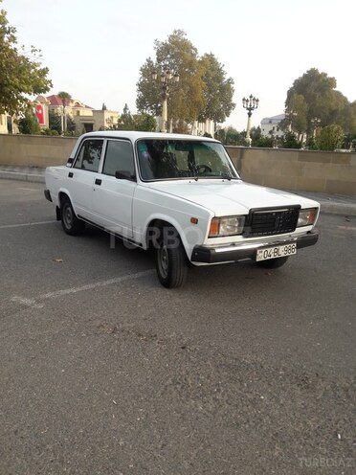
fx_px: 384
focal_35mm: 28
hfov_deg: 49.7
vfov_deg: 63.4
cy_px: 238
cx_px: 178
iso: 40
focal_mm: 3.7
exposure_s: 1/305
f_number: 1.9
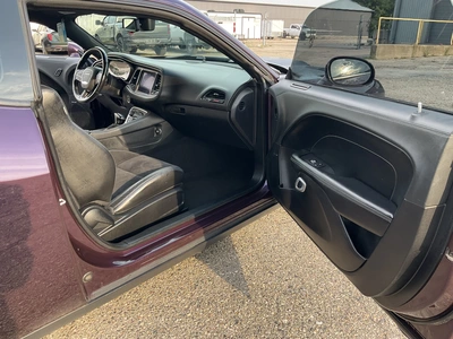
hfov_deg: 61.7
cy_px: 170
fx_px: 380
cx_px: 226
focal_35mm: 29
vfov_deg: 48.2
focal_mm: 3
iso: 20
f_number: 1.8
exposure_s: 1/122
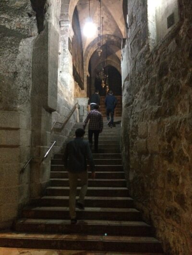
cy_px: 128
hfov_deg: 46.8
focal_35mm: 30
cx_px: 96
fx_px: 222
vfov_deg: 60.0
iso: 1250
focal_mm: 4.12
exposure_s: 1/15
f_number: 2.2
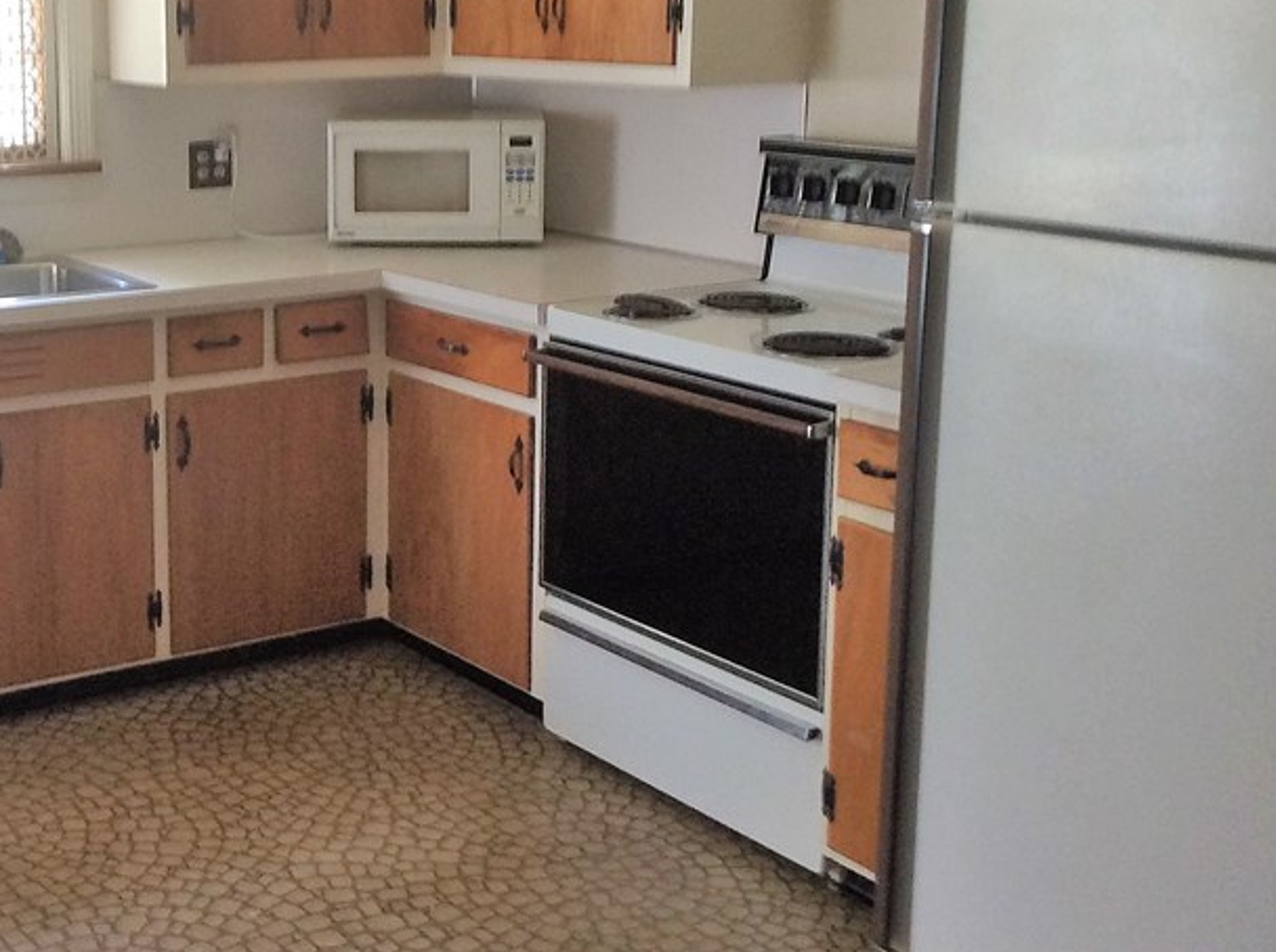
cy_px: 336
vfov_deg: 26.8
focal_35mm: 54
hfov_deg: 34.5
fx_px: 1987
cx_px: 254
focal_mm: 3.3
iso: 80
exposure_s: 1/24
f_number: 2.4
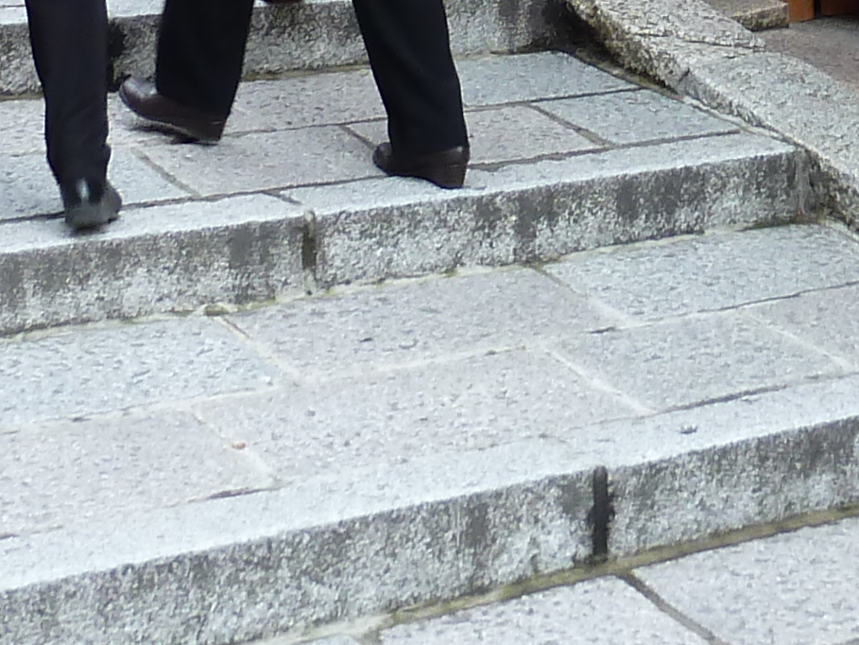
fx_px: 2730
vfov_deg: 12.2
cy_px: -564
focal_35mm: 110
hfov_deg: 17.7
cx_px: 708
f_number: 3.3
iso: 80
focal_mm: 4.1
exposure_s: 1/50
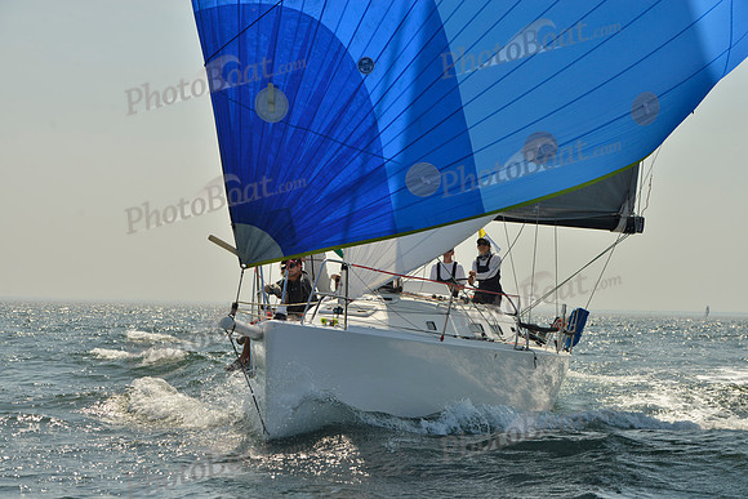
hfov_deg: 20.8
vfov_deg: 14.0
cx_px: 374
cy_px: 250
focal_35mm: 98
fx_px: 2037
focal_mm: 98
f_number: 9
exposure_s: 1/1250
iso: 200
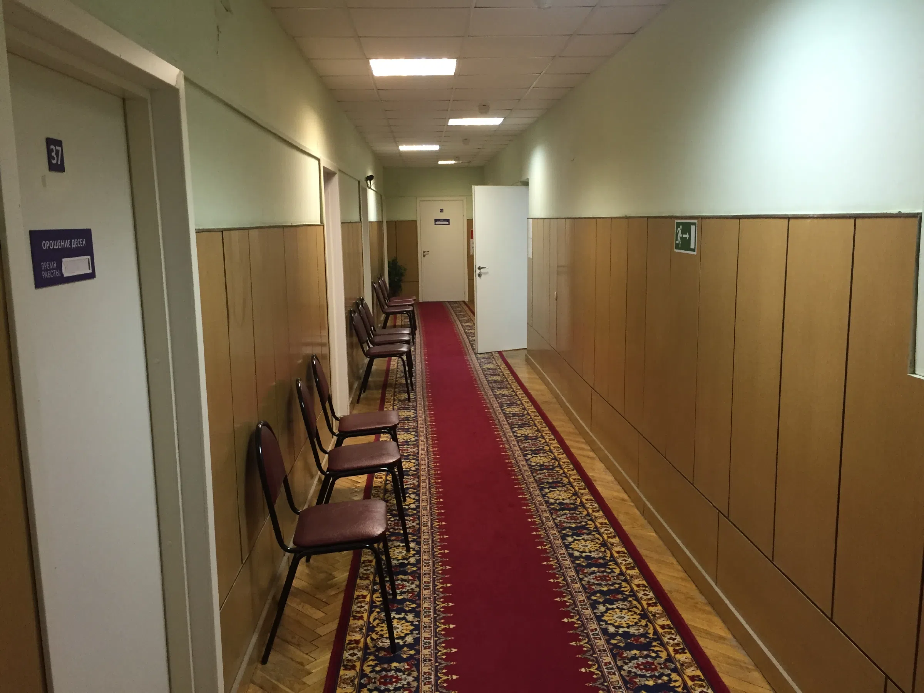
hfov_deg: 61.7
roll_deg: +0.2
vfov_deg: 48.2
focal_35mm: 29
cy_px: 346
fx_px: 774
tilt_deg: -9.5
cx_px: 462
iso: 160
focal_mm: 4.15
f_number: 2.2
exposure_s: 1/33
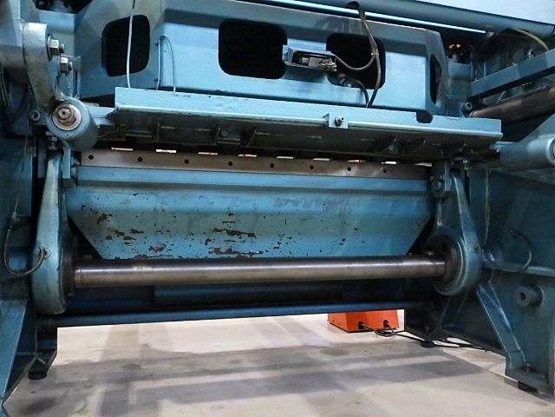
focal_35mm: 28
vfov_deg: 49.7
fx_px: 449
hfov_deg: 63.4
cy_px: 208
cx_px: 278
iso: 1600
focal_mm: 5
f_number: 3.5
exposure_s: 1/45
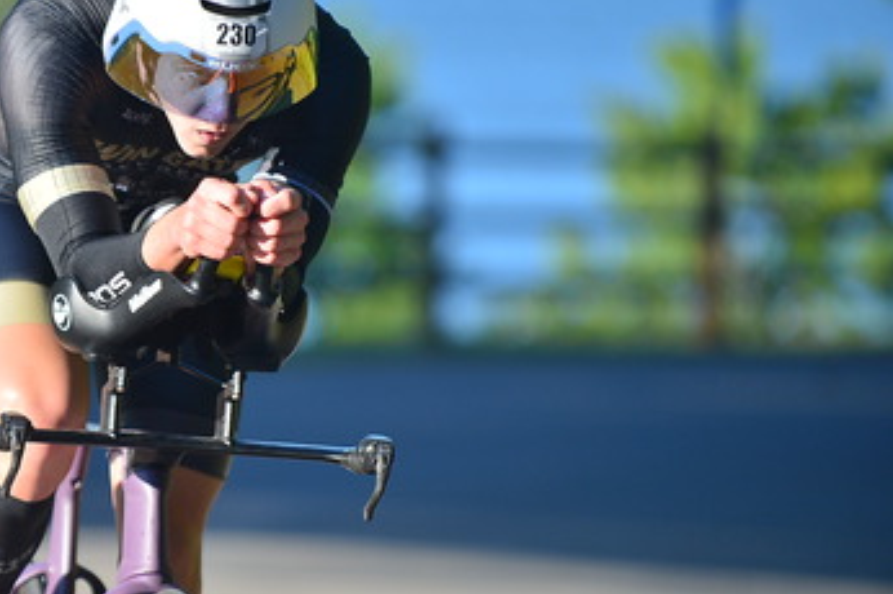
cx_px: 186
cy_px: 323
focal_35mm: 318
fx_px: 7881
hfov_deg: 6.5
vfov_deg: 4.3
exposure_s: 1/3200
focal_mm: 200
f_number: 2.8
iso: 280
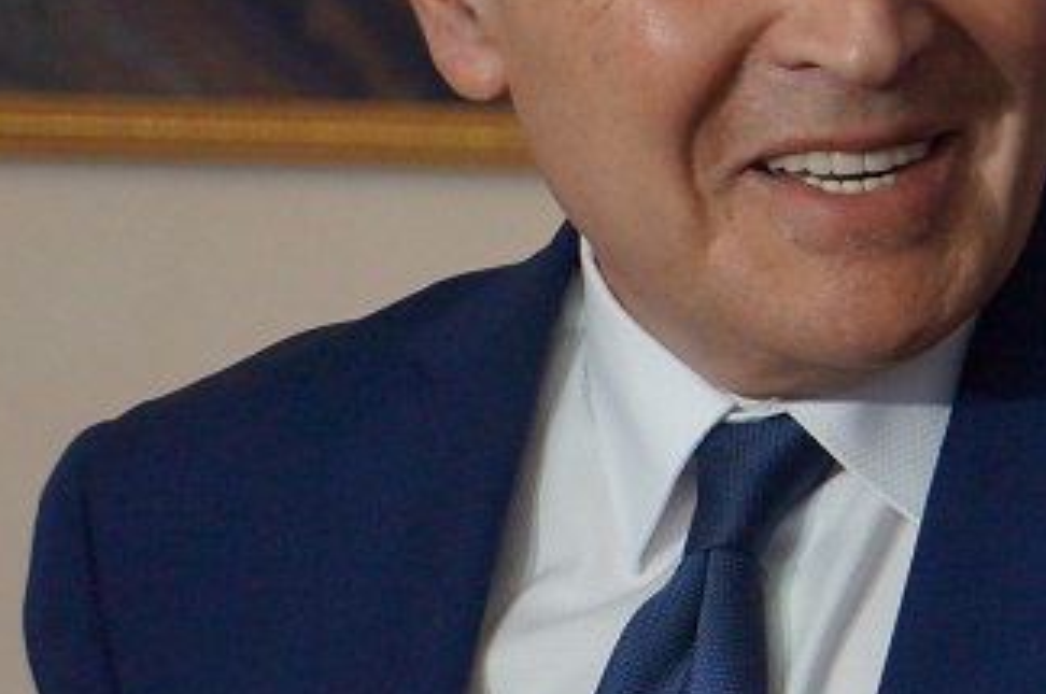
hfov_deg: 7.8
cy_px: 23
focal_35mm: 261
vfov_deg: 5.2
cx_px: 1621
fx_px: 7560
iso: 3200
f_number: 5.6
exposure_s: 1/160
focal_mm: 55
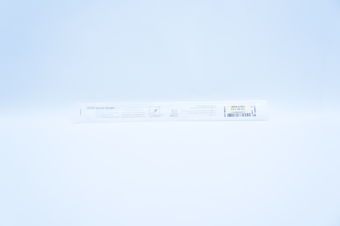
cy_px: 113
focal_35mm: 39
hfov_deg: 49.6
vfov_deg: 34.1
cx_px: 170
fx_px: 368
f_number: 4.5
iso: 800
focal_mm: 26
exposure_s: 1/250
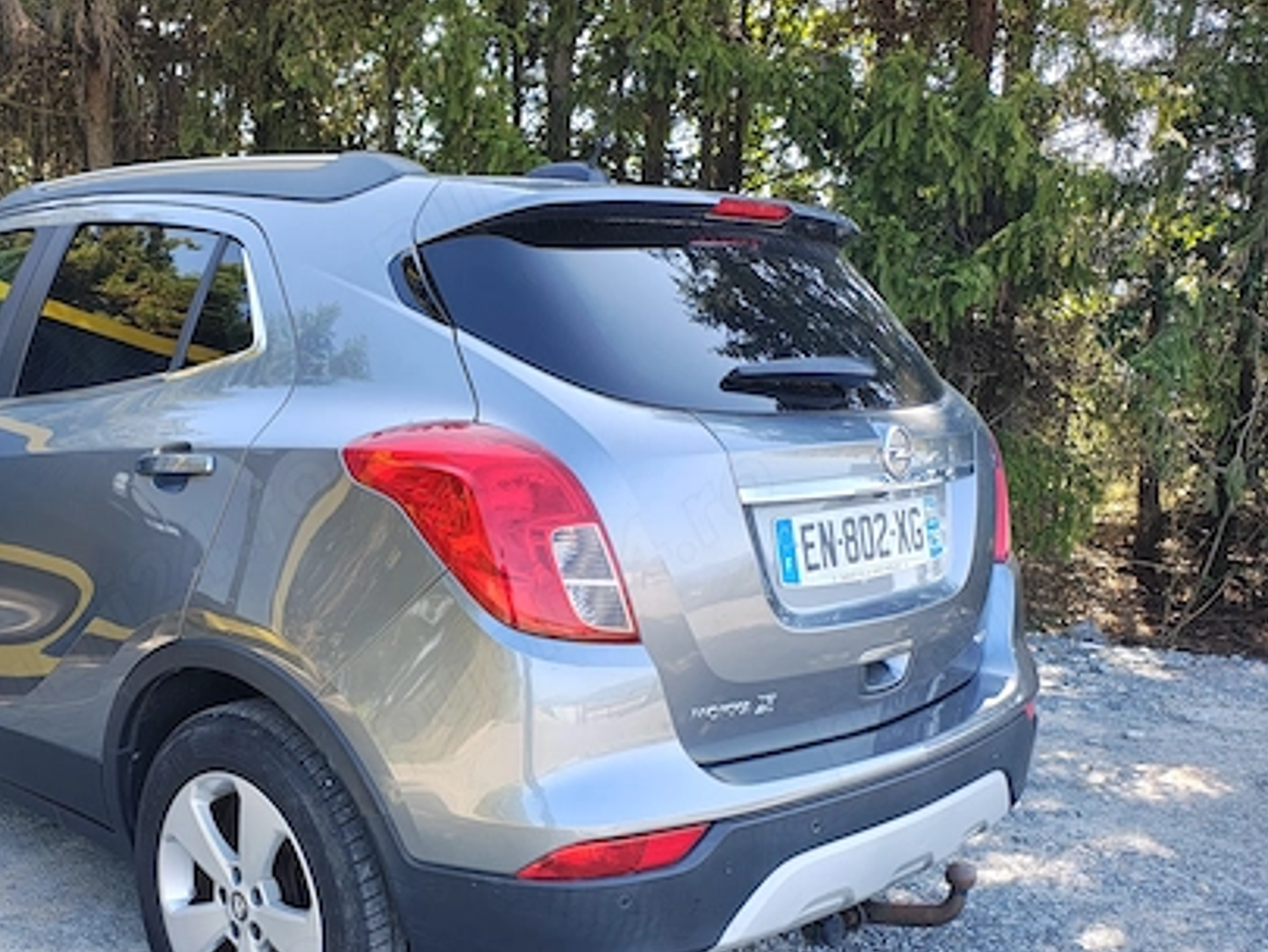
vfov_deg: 38.2
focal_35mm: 37
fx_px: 1356
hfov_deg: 48.6
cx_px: 351
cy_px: 642
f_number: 1.4
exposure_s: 1/200
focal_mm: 5.89
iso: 171
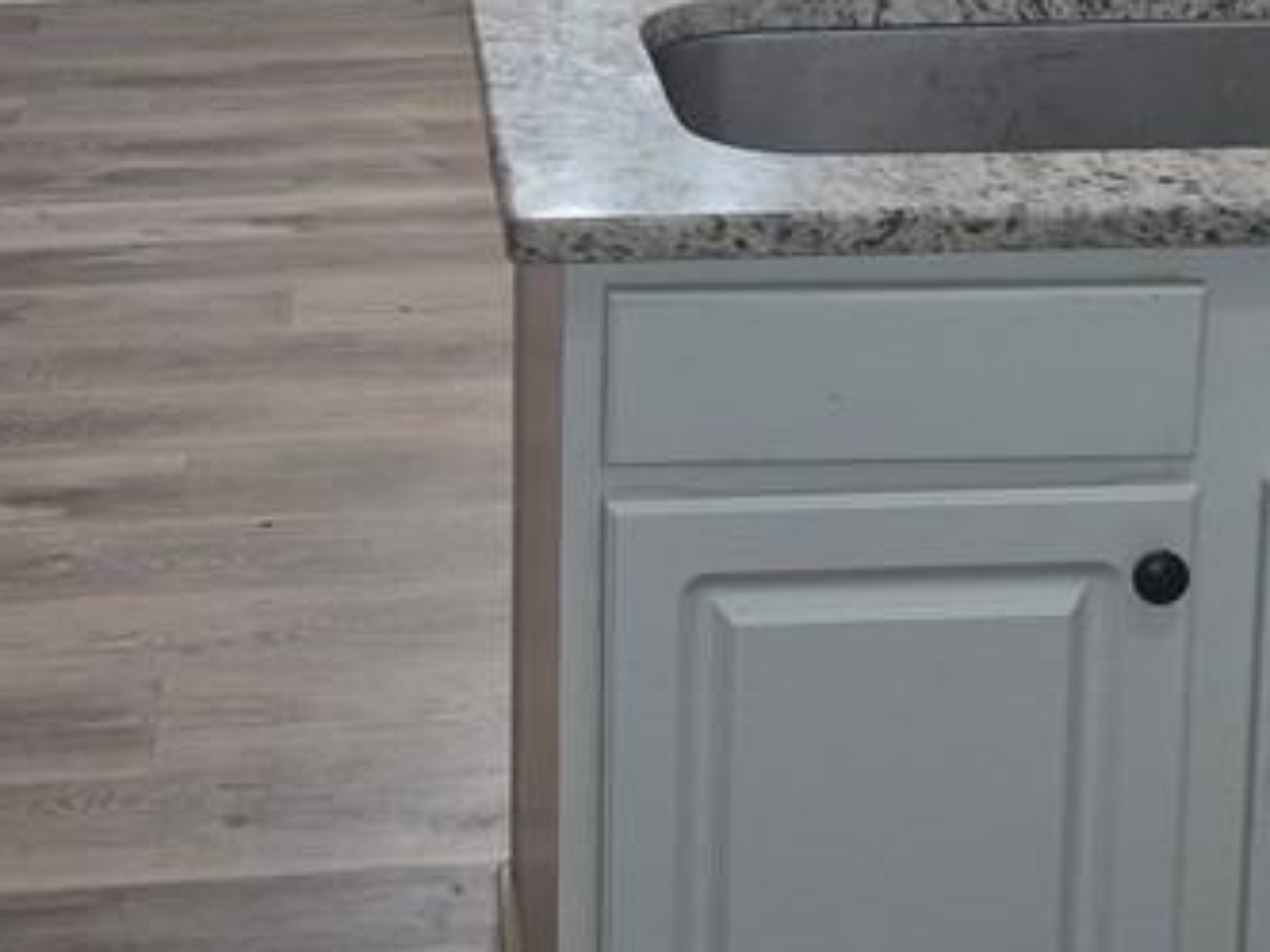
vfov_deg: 19.3
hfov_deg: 27.4
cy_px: -256
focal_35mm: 71
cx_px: 639
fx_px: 2605
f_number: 1.8
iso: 100
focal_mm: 5.4
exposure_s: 1/60
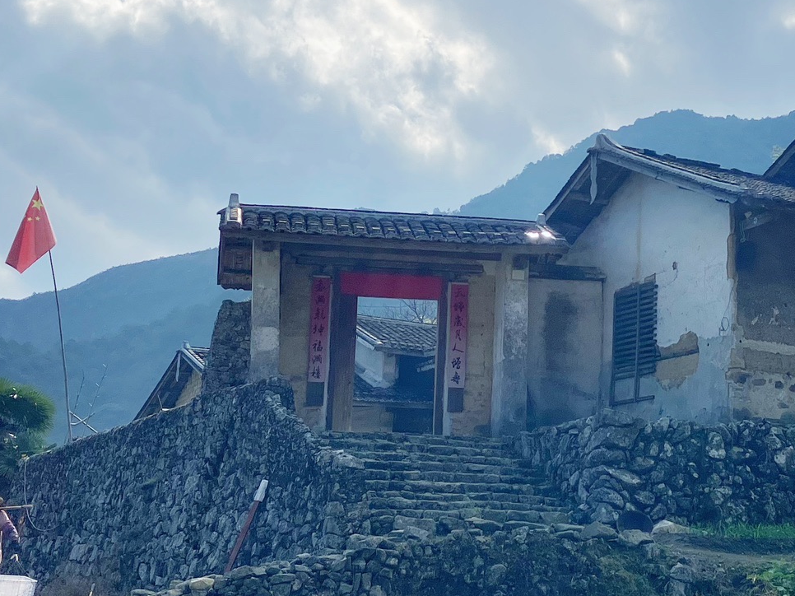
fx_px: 1332
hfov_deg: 33.1
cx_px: 491
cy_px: 198
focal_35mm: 58
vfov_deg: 25.1
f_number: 1.8
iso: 32
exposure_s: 1/6098
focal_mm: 3.99
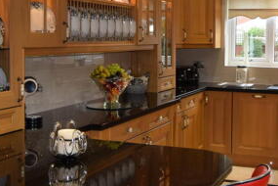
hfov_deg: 32.2
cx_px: 173
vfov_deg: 21.8
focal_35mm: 62
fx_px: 479
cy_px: 63
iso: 800
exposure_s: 1/80
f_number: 4.5
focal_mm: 18
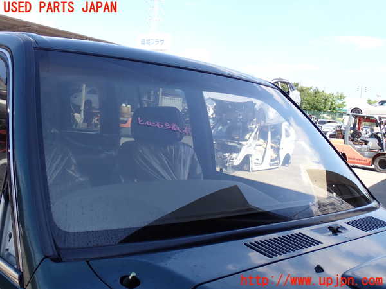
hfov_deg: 45.8
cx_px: 193
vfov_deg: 35.1
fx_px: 457
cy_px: 144
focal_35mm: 41
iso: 100
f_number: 4
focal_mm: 7.31
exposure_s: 1/250
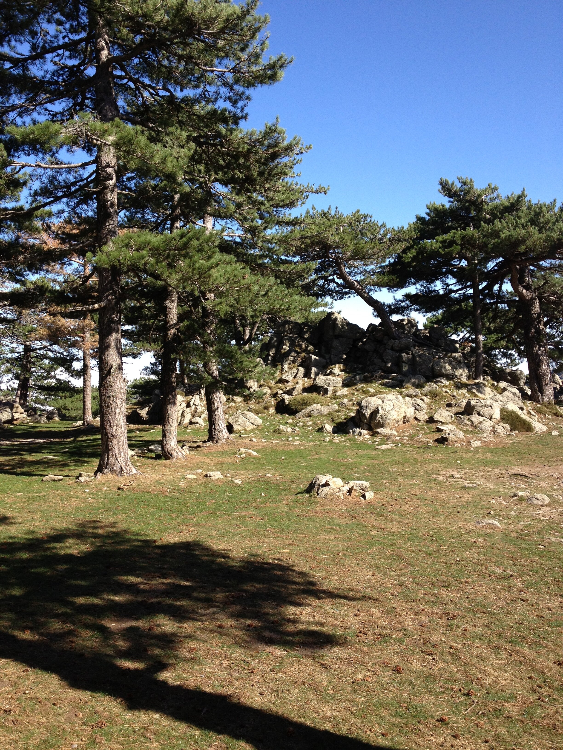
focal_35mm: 35
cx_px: 282
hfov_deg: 40.7
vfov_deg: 52.6
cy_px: 375
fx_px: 759
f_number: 2.4
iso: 64
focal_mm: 4.28
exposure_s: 1/1004
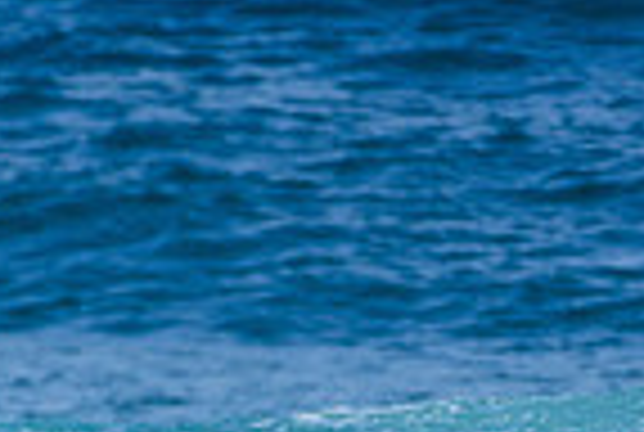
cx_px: 306
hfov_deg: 0.7
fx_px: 54441
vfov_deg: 0.5
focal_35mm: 3037
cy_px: 790
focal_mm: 500
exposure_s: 1/2000
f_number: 5.6
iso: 280
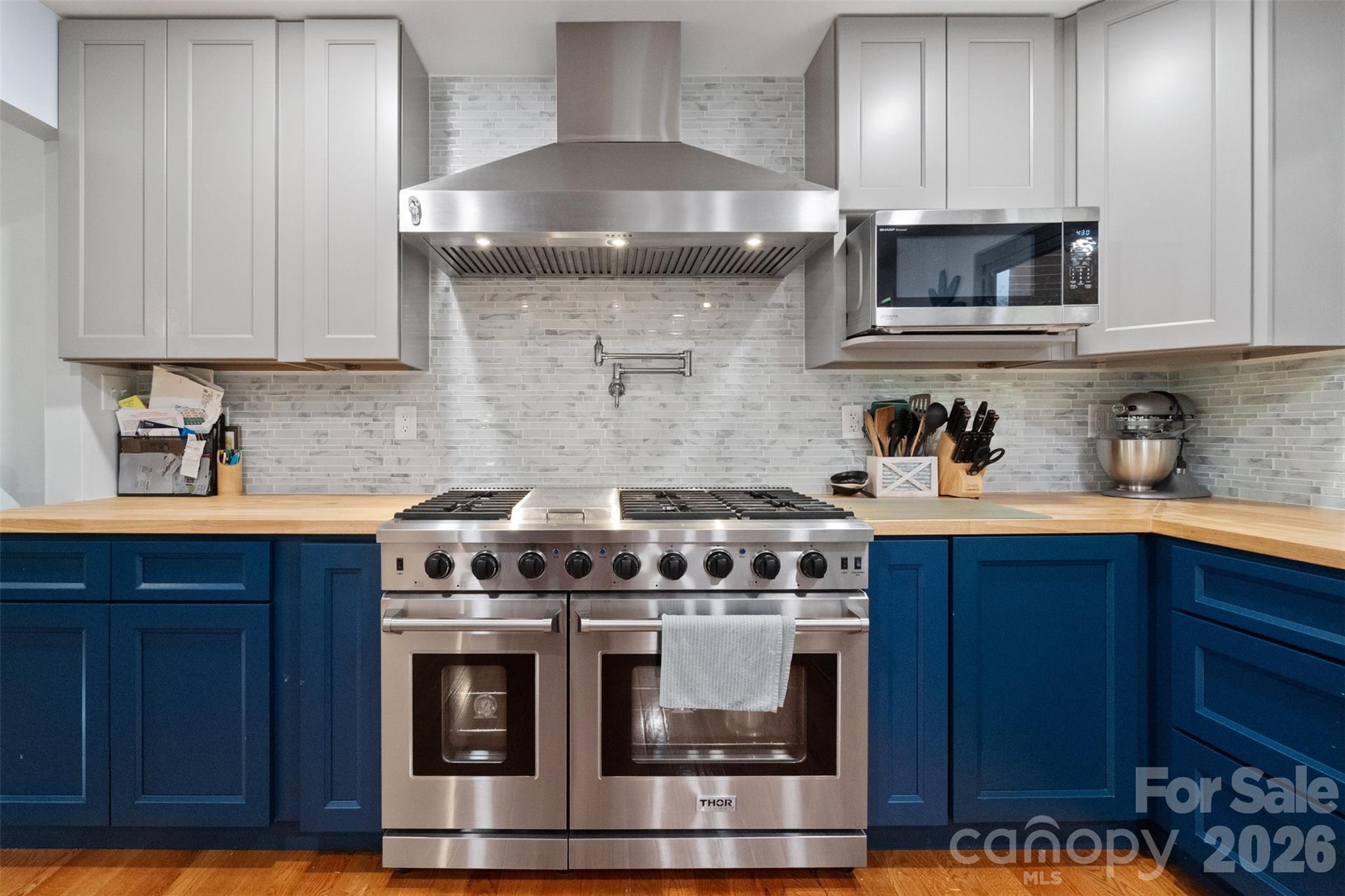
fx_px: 560
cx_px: 672
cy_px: 448
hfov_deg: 100.4
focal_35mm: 15
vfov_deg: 77.3
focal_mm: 10
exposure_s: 1/30
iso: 4000
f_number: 7.1
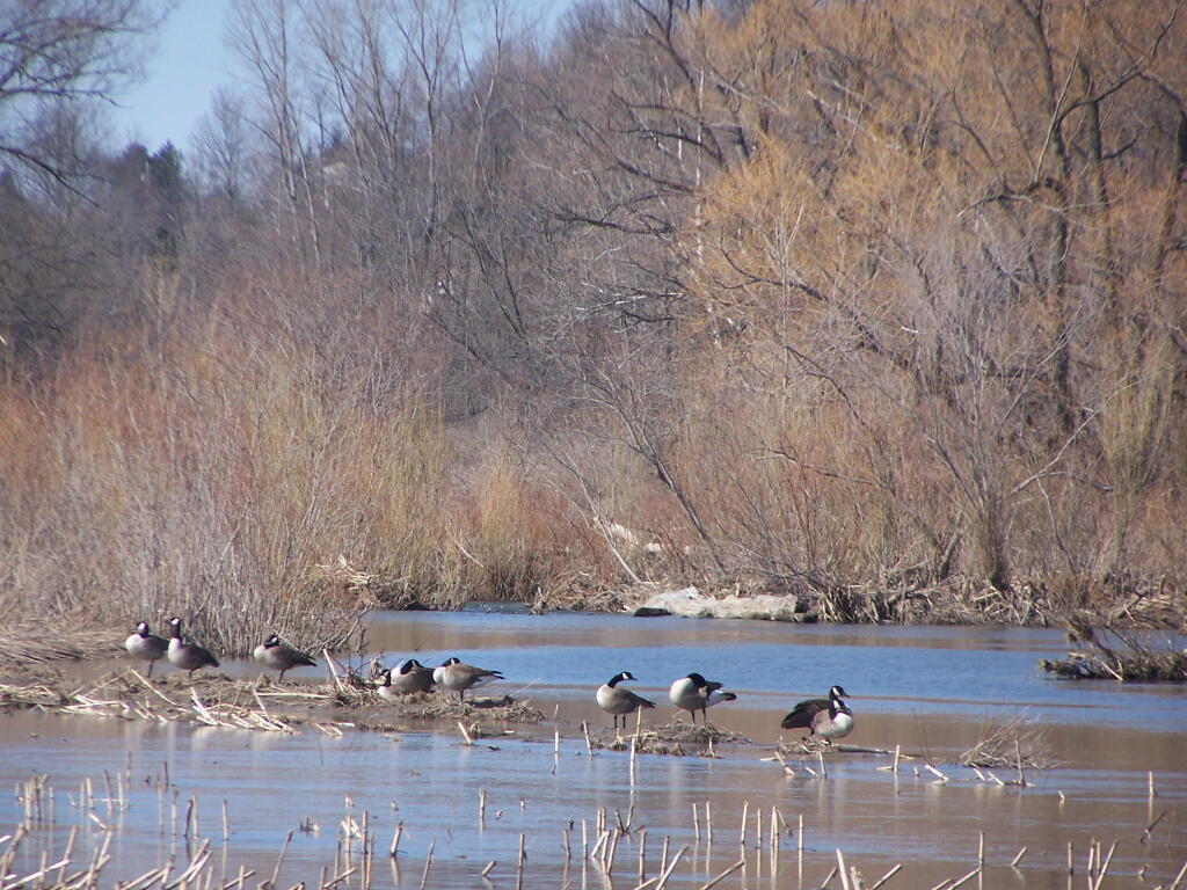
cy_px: 445
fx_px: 13030
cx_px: 594
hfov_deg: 5.2
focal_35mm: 380
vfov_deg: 3.9
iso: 80
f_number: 3.7
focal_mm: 63
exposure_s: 1/800
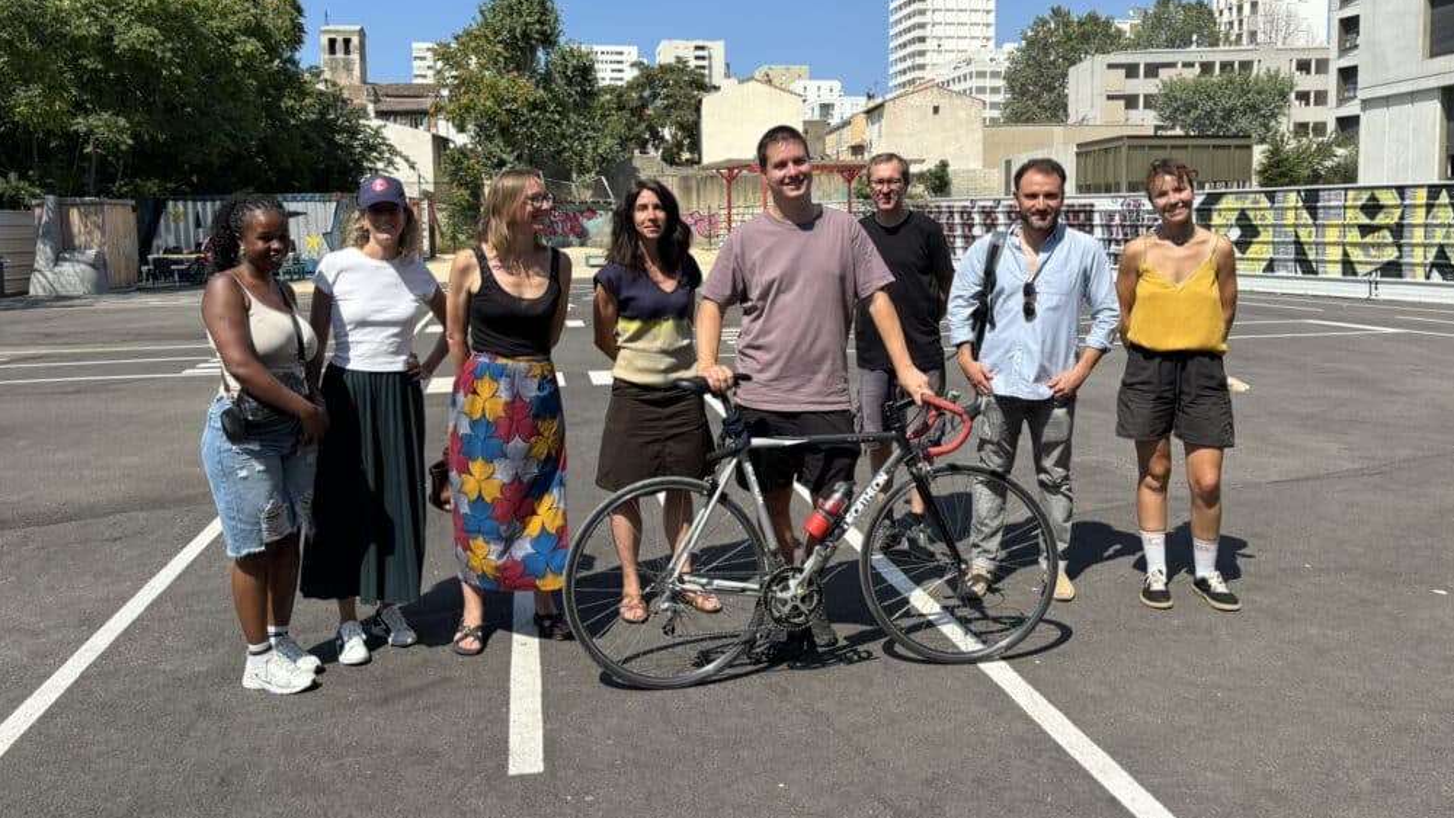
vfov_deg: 39.9
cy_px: 293
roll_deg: -0.3
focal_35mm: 29
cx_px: 720
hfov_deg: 66.1
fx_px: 1118
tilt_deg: -4.7
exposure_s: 1/3311
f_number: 1.6
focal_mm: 5.96
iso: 50
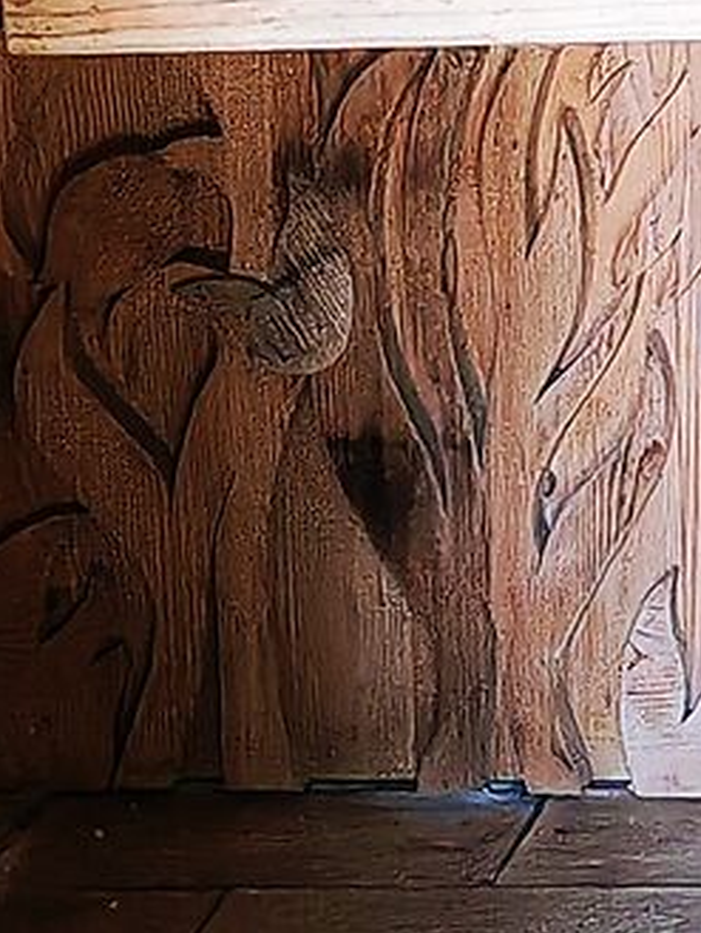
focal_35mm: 197
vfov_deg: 9.7
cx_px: 1541
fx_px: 5316
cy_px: -604
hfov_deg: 7.2
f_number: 1.8
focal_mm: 5.53
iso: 1600
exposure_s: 1/92
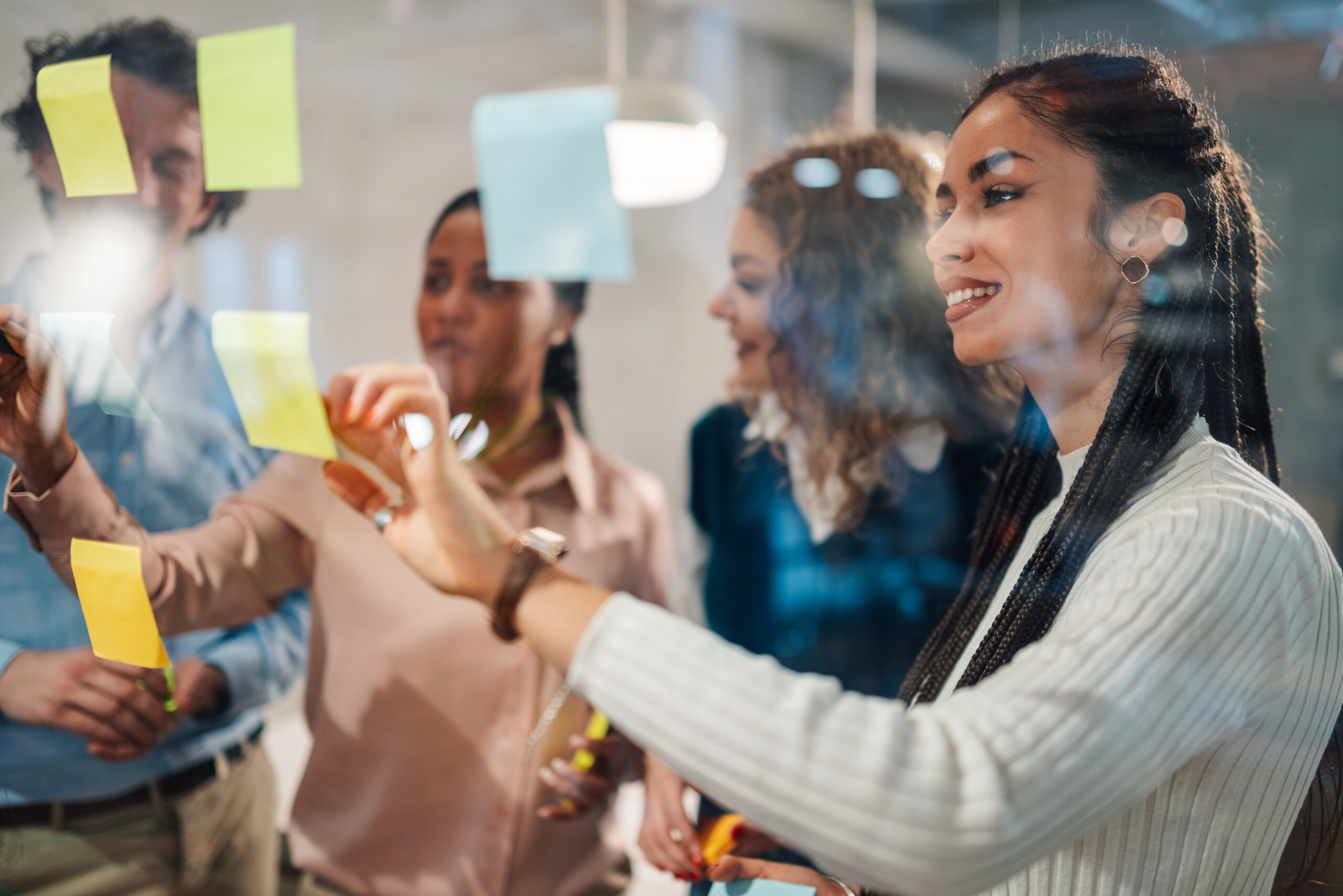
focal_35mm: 35
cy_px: 448
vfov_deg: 37.9
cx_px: 672
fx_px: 1306
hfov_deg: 54.4
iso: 250
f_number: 1.4
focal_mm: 35
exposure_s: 1/200
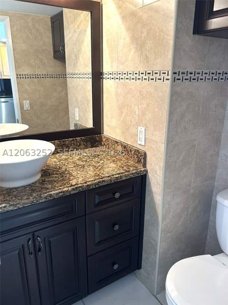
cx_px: 114
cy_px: 152
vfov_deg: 67.3
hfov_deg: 53.1
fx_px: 228
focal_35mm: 26
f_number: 1.5
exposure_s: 1/60
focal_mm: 5.7
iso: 125
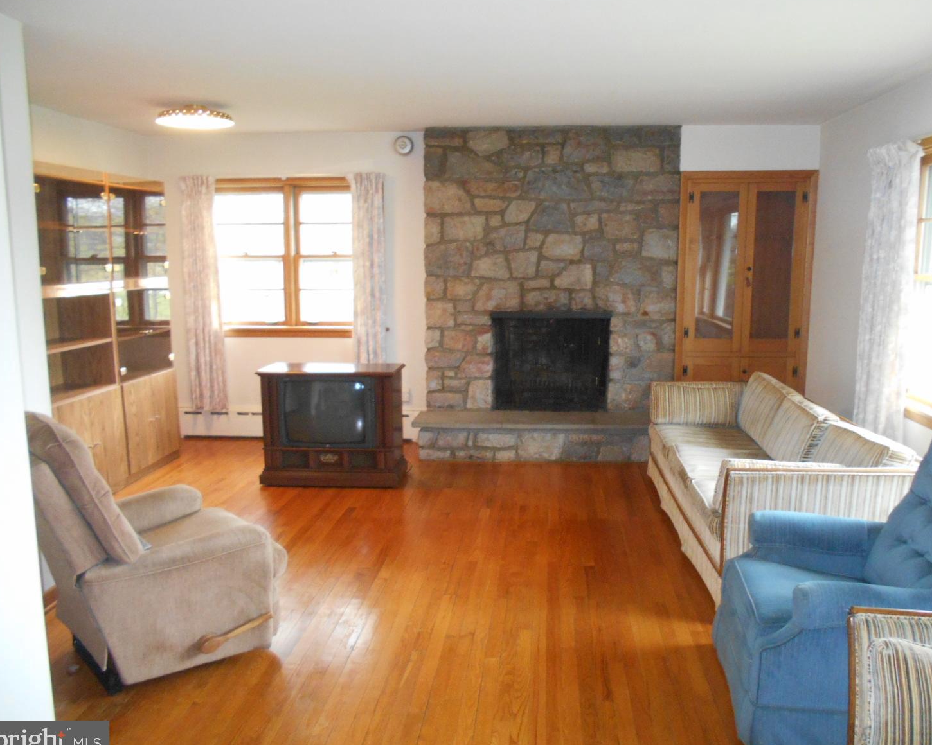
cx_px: 498
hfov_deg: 62.1
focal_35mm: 28
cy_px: 376
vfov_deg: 51.5
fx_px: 772
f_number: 3.2
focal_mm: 4.6
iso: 450
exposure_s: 1/25
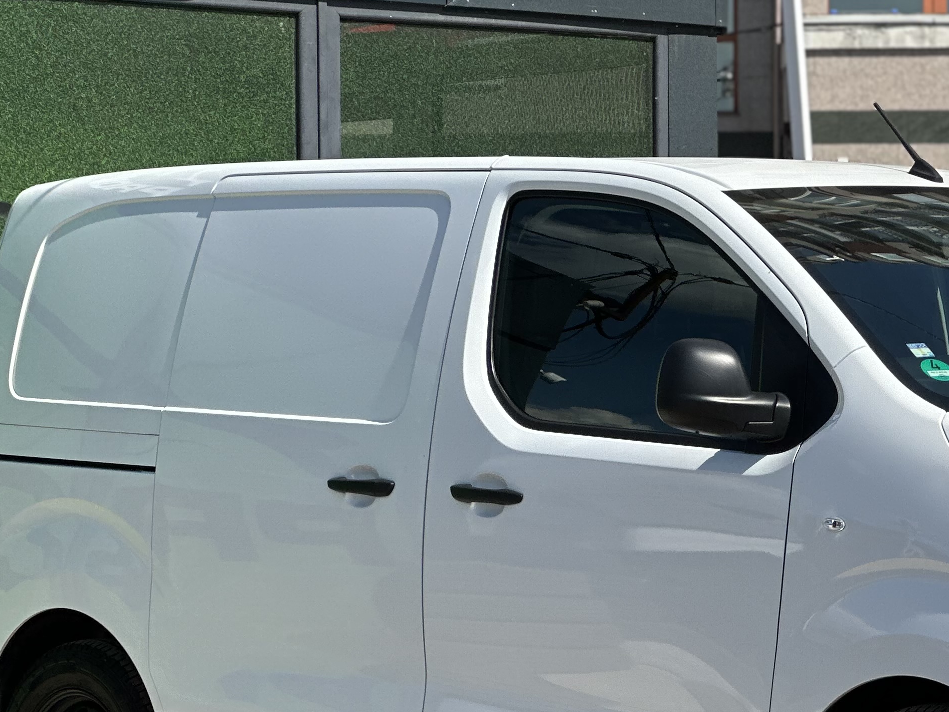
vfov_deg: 9.0
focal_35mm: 164
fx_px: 4496
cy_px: 513
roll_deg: +0.7
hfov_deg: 12.0
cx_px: 797
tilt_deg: +1.1
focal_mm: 9
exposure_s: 1/821
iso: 32
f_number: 2.8
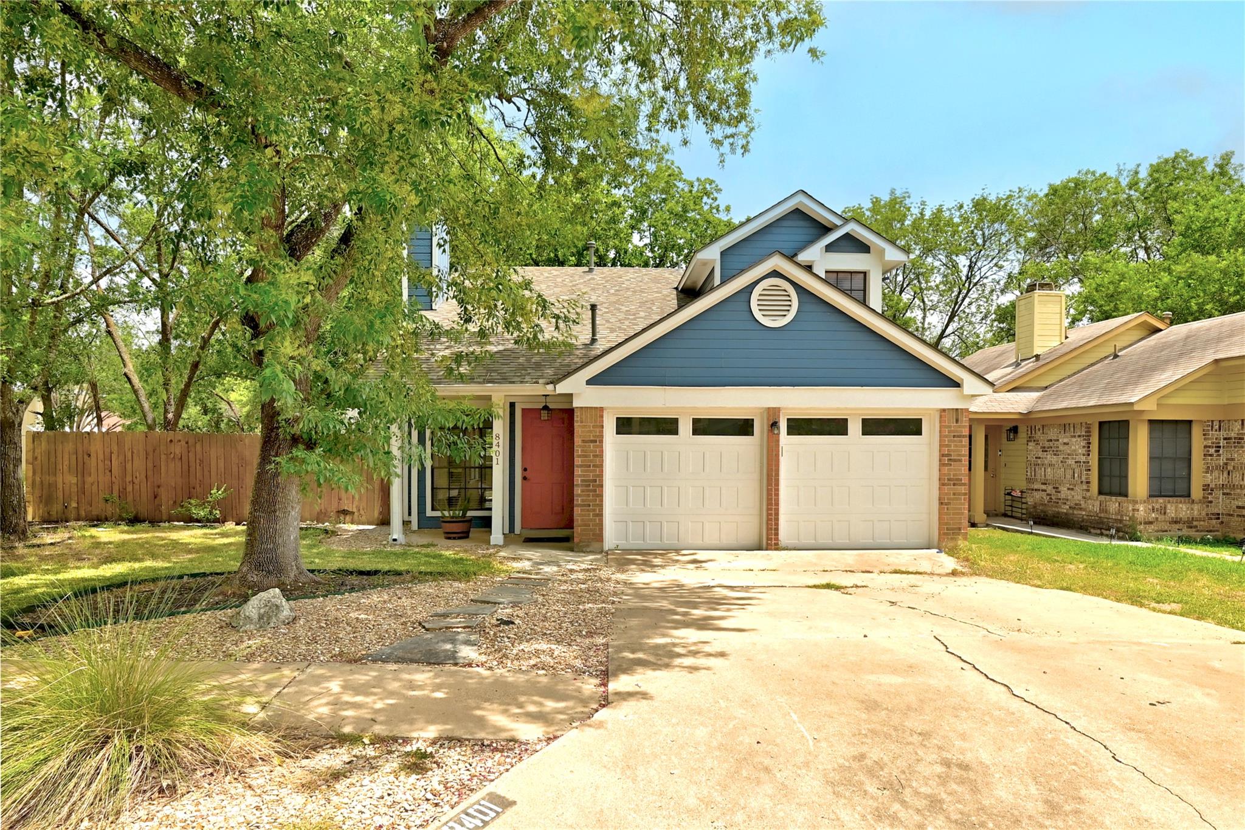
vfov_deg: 81.2
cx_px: 622
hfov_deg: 104.3
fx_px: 484
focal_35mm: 14
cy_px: 415
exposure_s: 1/400
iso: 400
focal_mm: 14
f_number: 10
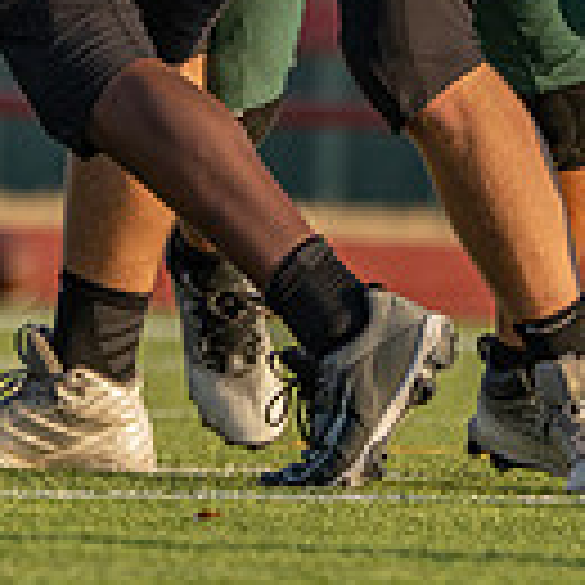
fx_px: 35811
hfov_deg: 0.9
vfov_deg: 0.9
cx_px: 1
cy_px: -365
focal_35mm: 1873
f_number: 5.6
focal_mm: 400
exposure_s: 1/1250
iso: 400
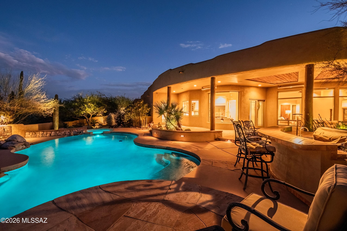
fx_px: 145
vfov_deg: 77.3
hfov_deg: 100.4
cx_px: 174
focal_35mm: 15
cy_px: 116
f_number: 6.3
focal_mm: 10
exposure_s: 1
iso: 800
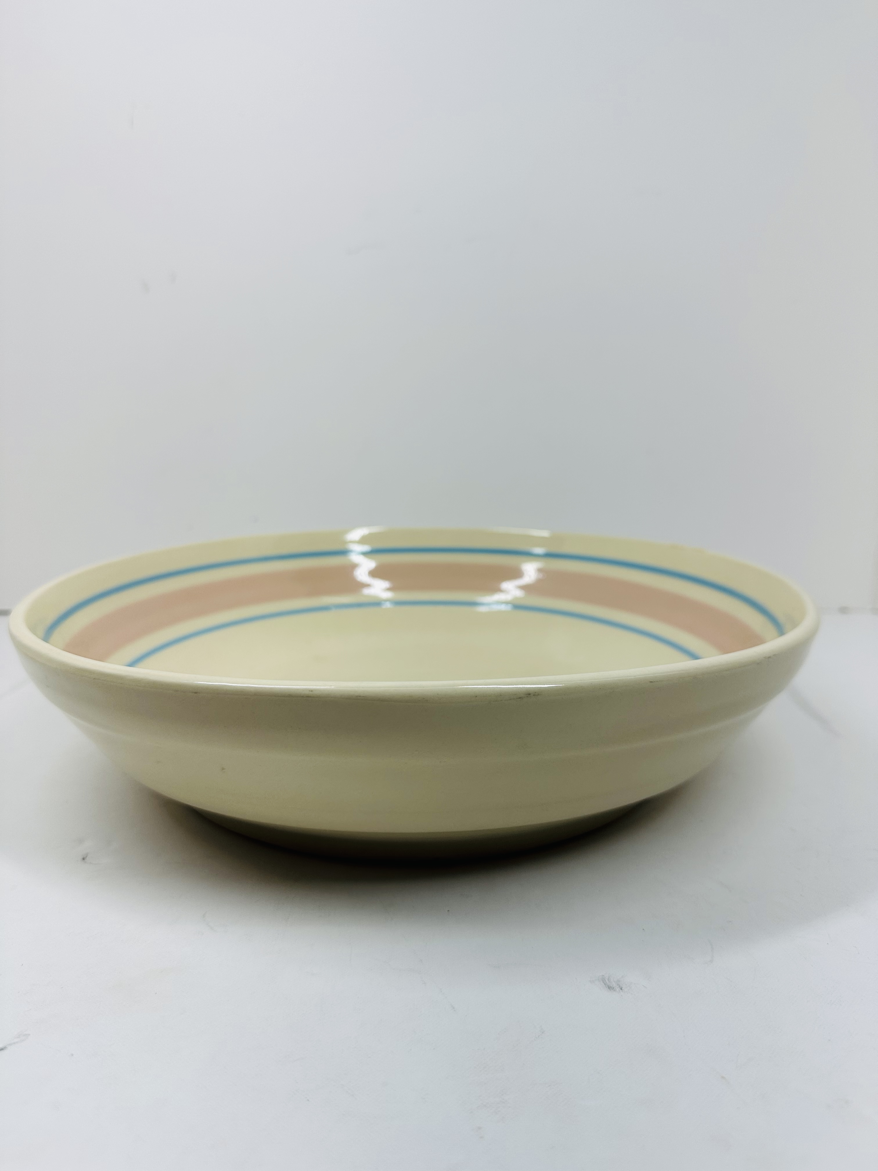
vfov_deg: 71.6
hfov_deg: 56.8
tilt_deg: -10.4
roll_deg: -0.7
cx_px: 439
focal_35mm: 24
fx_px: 812
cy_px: 586
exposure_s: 1/1131
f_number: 1.78
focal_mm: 6.86
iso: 80
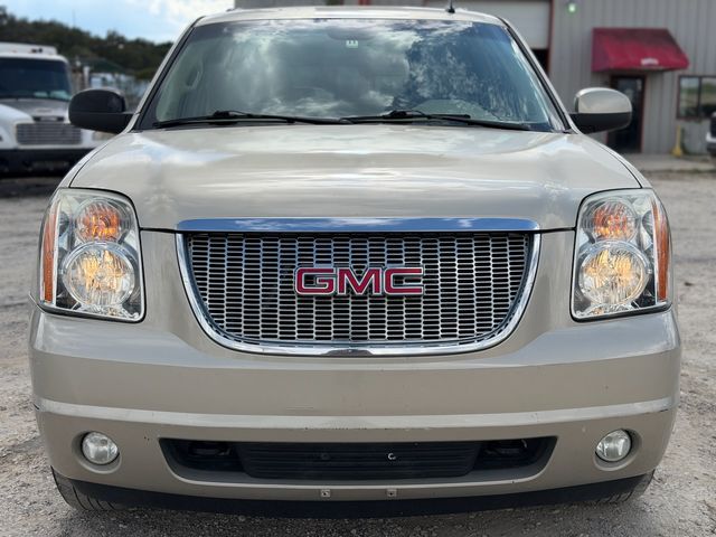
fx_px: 993
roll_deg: +0.4
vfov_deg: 30.3
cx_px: 358
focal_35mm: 48
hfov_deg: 39.7
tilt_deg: -8.5
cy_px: 268
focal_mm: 6.76
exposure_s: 1/4878
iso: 80
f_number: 1.78
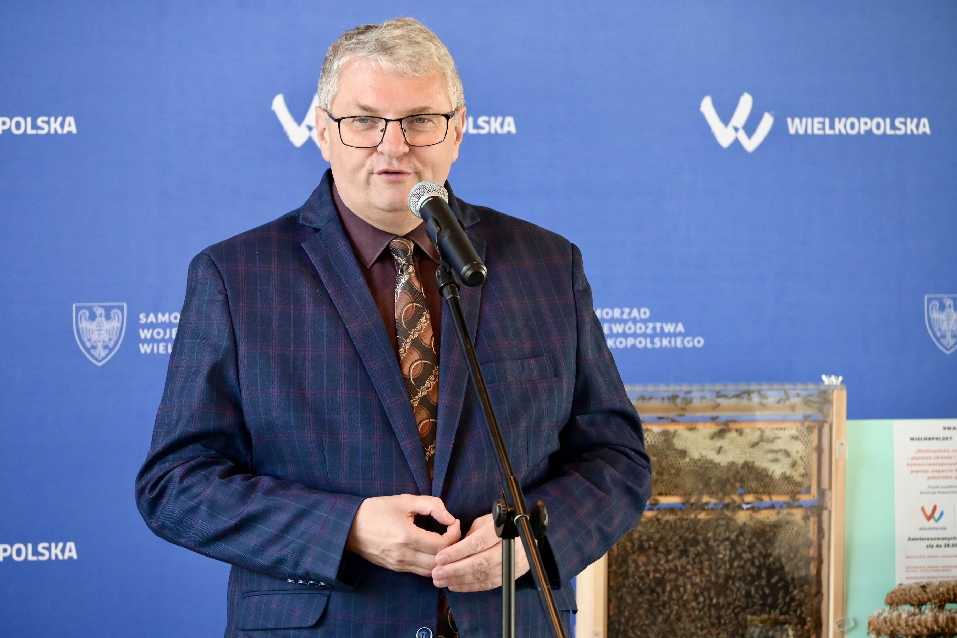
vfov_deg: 8.3
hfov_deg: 12.5
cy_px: 319
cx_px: 478
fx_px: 4386
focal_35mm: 165
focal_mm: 110
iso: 1100
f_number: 5
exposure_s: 1/60
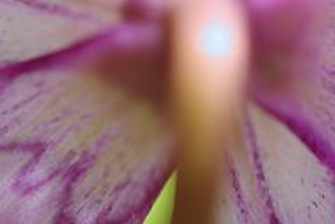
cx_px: 170
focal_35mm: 143
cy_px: -9
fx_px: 1335
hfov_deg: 14.3
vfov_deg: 9.5
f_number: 5.6
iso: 100
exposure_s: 1/125
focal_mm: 35
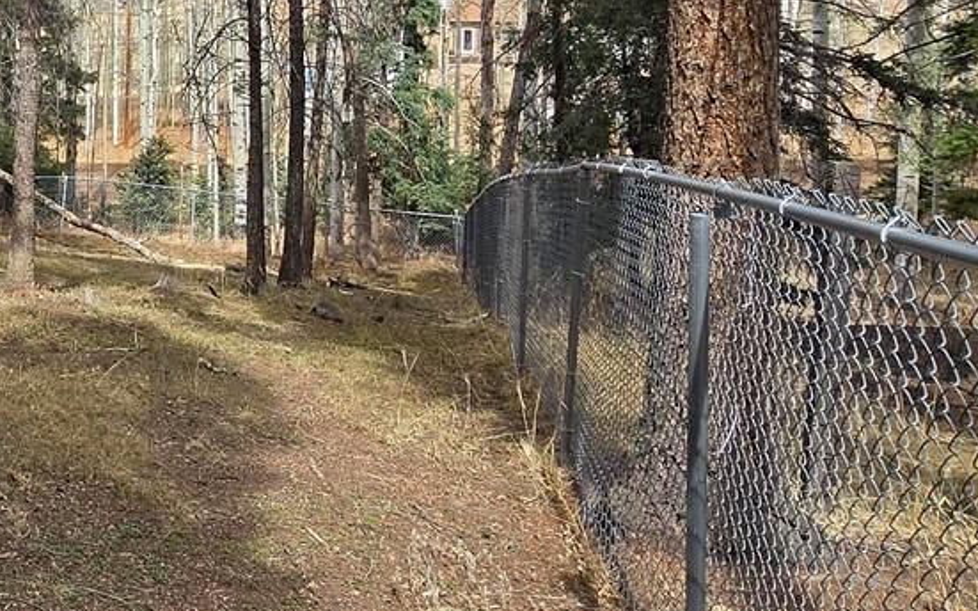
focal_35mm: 40
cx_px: -115
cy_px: 27
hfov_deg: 39.6
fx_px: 1066
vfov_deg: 30.1
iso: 50
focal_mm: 2.2
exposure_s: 1/1297
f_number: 2.2
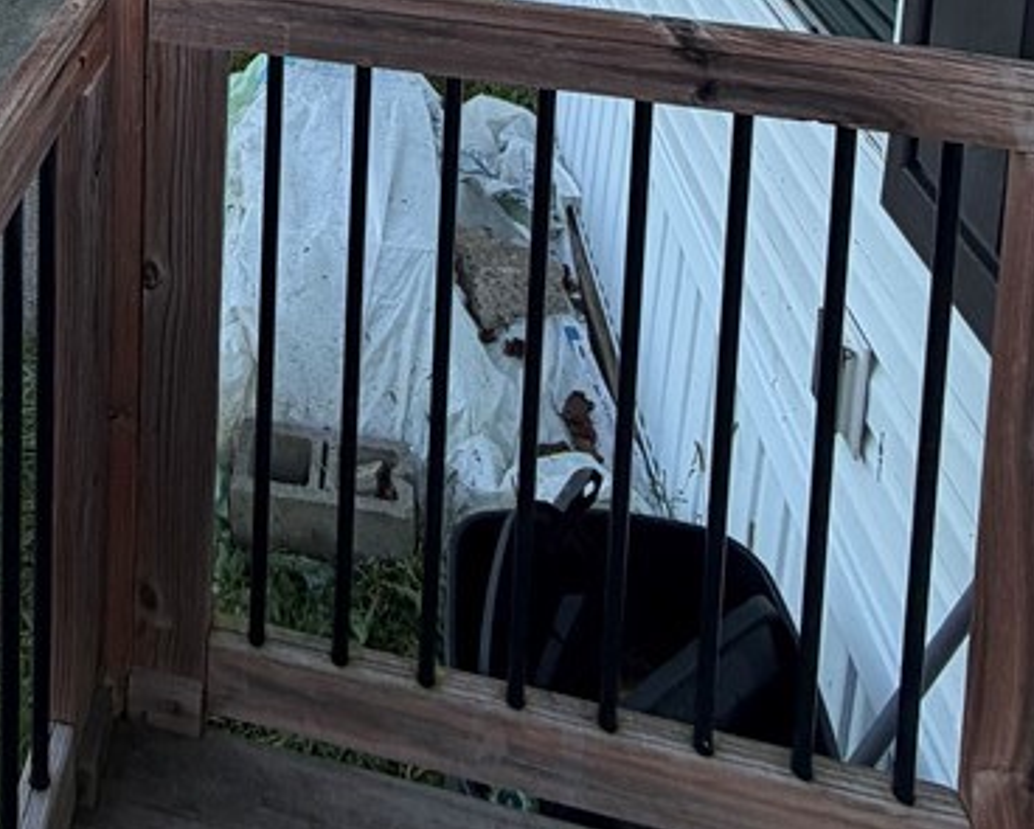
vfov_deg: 27.3
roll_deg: -2.3
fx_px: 1164
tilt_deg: -3.5
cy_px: -413
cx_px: 155
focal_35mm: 38
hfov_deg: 44.6
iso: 40
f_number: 2.2
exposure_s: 1/159
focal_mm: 2.22
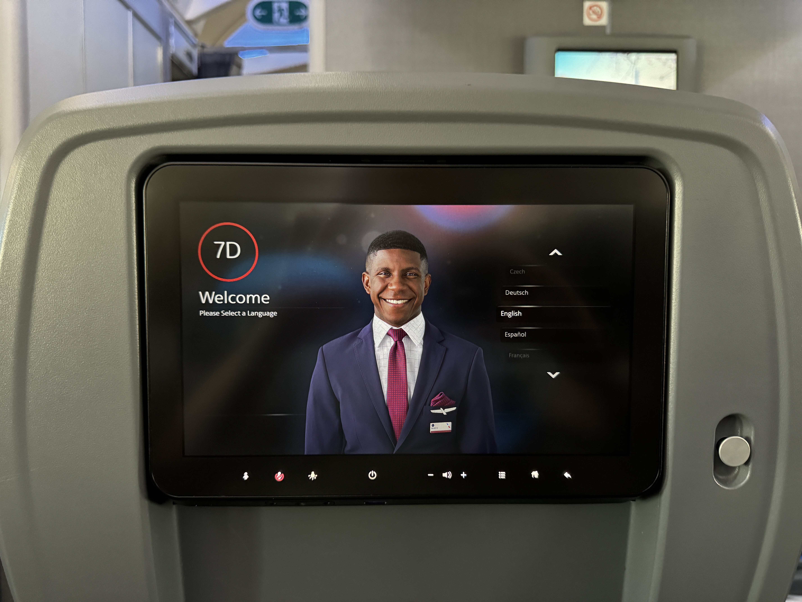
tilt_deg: -5.1
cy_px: 301
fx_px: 556
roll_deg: -0.7
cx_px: 401
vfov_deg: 56.8
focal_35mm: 24
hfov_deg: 71.6
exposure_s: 1/55
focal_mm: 6.76
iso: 640
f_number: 1.78
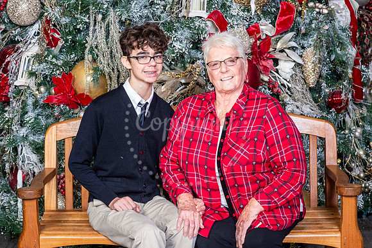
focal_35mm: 85
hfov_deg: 23.9
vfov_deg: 16.1
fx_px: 878
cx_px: 186
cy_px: 124
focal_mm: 85
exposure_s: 1/125
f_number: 8
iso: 400
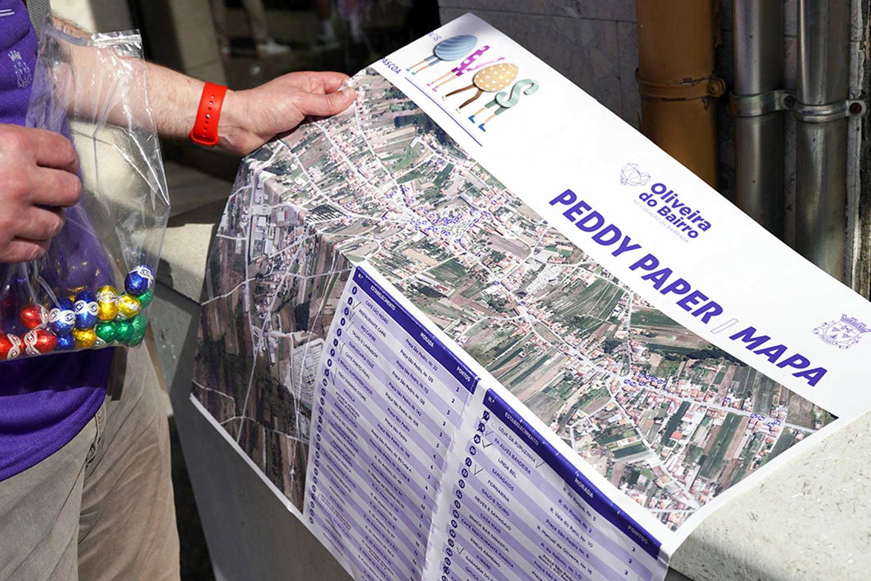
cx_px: 436
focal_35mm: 42
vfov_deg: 31.9
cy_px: 290
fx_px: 1016
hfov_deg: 46.4
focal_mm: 28
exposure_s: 1/2000
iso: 100
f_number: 4.5
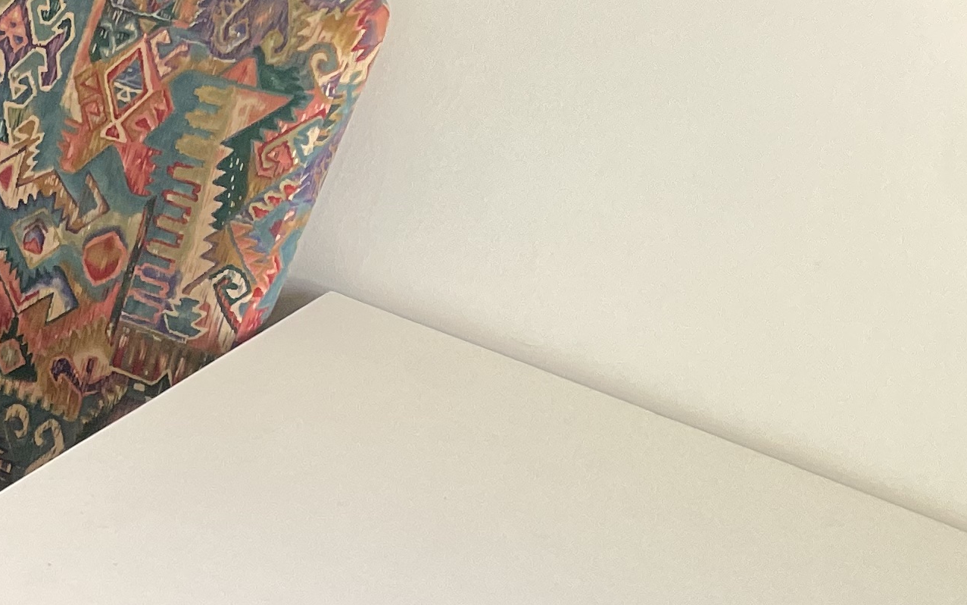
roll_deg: -0.9
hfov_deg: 20.1
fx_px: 2293
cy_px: 1121
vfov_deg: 13.4
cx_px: -538
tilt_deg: -44.0
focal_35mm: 87
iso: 125
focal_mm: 4.2
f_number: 1.6
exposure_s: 1/117
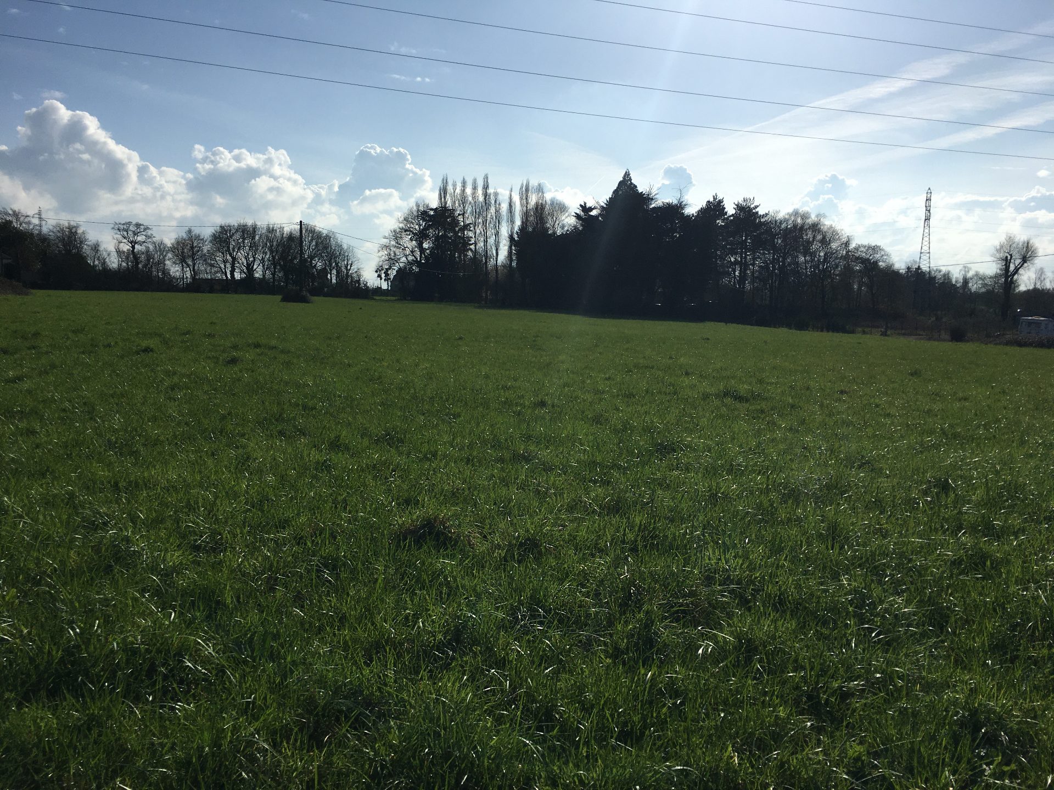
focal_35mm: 29
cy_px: 395
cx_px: 527
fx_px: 883
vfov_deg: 48.2
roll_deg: -3.5
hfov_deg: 61.7
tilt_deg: -4.7
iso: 25
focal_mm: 4.15
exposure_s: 1/5495
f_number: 2.2
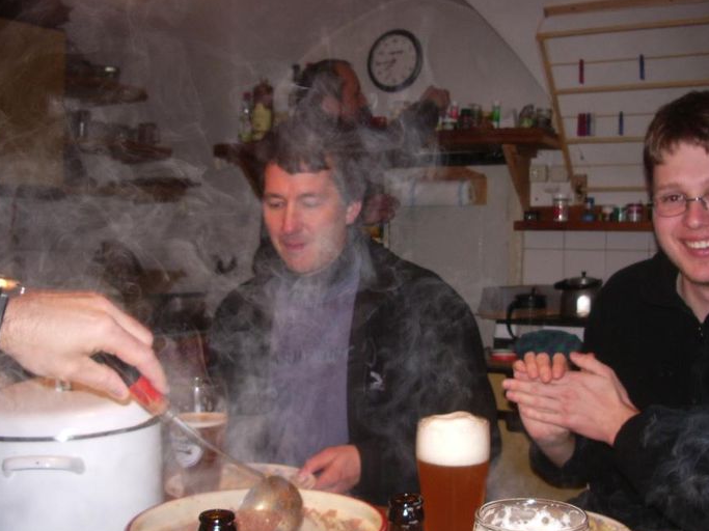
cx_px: 404
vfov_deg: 35.1
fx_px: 840
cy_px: 289
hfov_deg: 45.7
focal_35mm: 41
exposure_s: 1/40
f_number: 2.6
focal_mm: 5.8
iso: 100
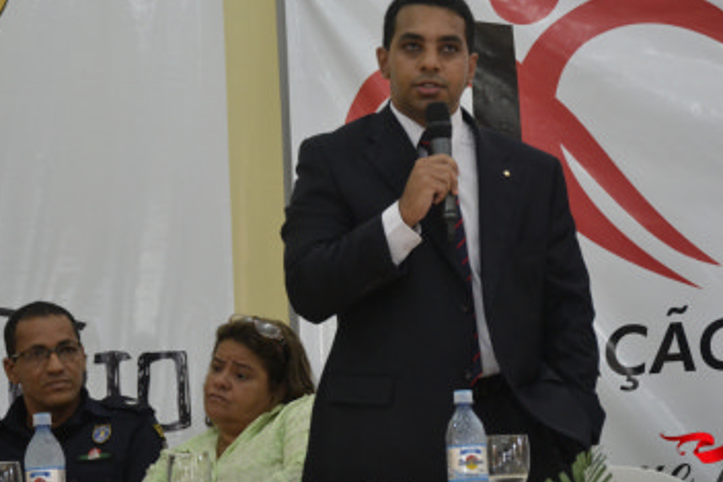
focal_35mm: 149
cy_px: 229
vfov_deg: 9.2
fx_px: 2993
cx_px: 435
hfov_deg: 13.8
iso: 1600
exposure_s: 1/100
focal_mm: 70
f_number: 5.3
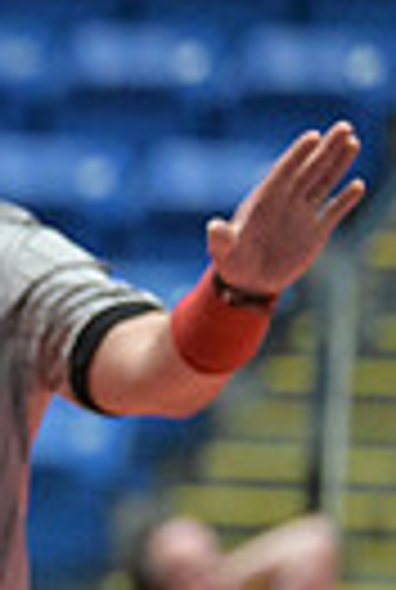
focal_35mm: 596
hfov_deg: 2.3
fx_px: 9782
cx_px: -873
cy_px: 543
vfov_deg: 3.4
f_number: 2.8
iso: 6400
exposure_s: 1/800
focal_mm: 135
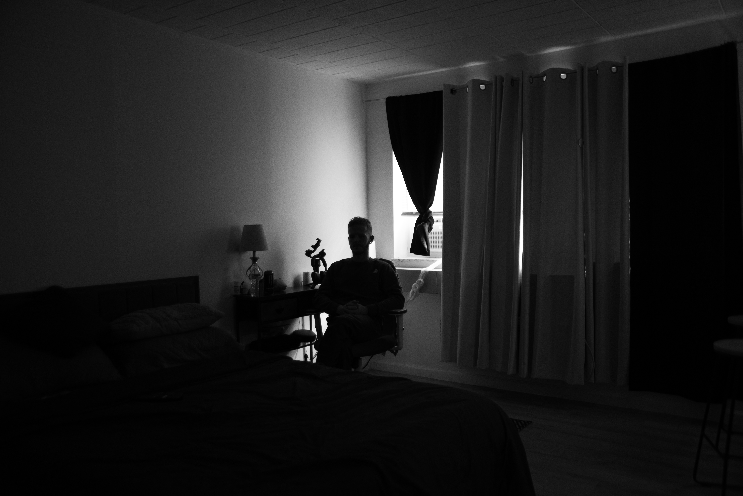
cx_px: 372
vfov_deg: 45.0
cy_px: 248
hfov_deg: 63.6
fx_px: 599
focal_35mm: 29
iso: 800
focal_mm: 29
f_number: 4
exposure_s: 1/50
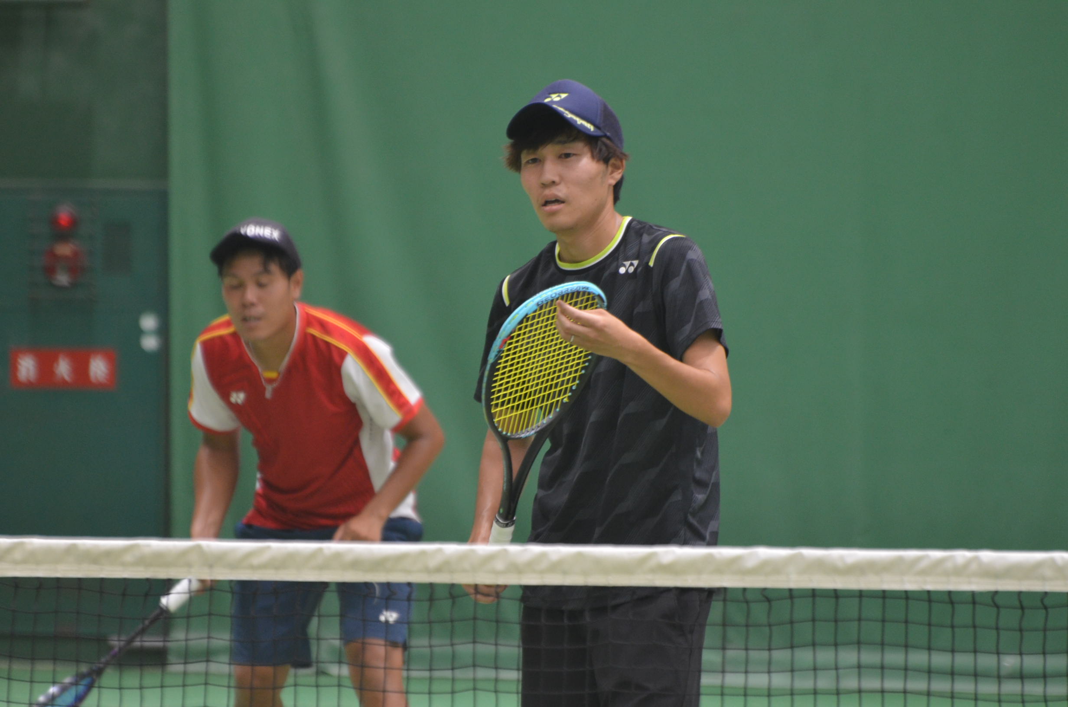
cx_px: 534
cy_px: 354
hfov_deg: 4.6
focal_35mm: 450
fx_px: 13322
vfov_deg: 3.0
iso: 1100
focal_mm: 300
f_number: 5.6
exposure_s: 1/100
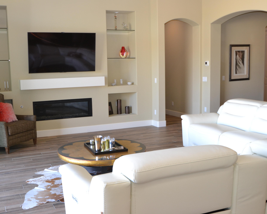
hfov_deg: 44.7
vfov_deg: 36.5
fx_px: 324
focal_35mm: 41
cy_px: 107
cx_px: 122
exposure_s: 1/60
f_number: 4.5
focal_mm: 24
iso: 500
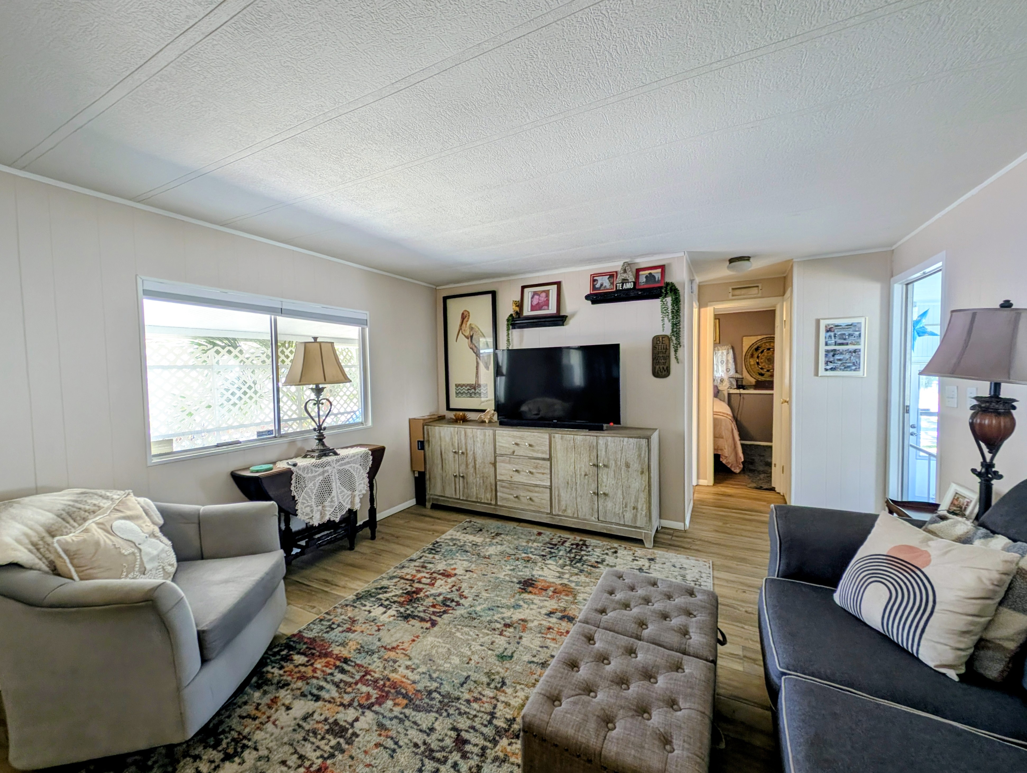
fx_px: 357
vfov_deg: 94.6
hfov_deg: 110.5
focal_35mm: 12
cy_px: 386
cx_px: 514
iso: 46
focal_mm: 2.23
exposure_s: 1/32.3
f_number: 1.95
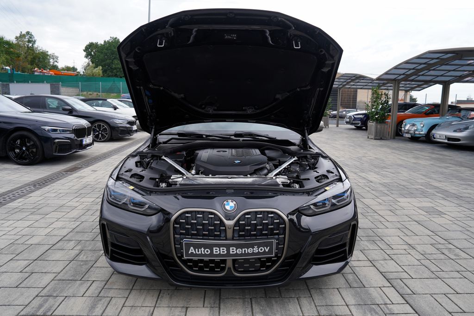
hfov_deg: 73.8
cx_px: 237
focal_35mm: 24
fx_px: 316
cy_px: 158
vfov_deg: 53.1
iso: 100
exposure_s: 1/80
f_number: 4.5
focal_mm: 24
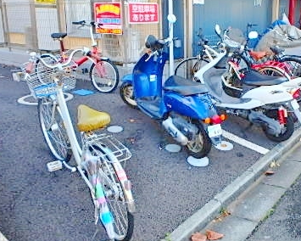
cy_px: 96
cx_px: 219
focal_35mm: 37
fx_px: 330
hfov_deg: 47.6
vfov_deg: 40.0
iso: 125
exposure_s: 1/160
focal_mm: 3.7
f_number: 3.5
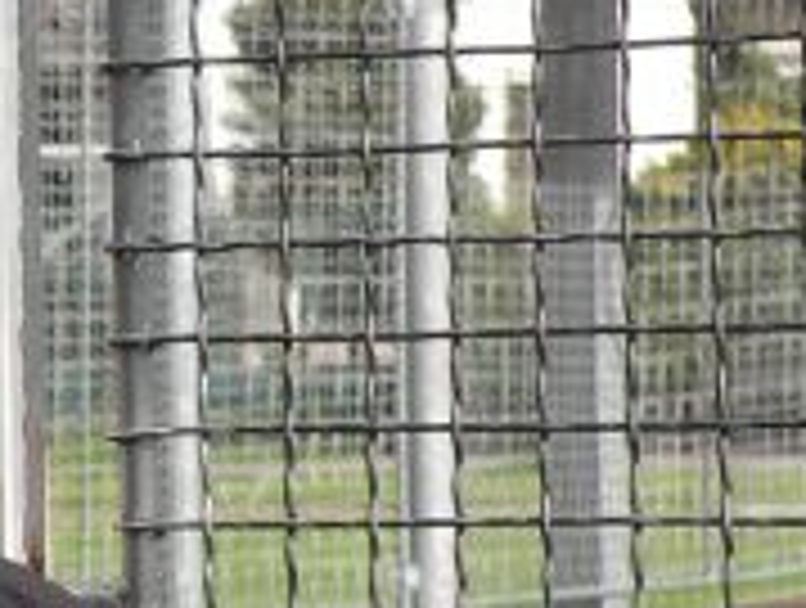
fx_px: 7326
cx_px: -522
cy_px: 392
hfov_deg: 6.2
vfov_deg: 4.8
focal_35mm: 314
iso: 80
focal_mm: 14.6
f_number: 4
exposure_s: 1/500
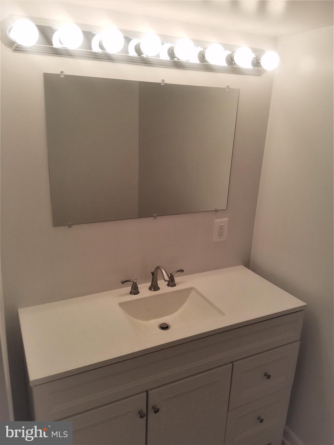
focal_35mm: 26
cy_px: 222
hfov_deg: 53.1
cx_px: 167
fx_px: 334
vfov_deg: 67.3
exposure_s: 1/120
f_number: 1.7
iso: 80
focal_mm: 4.2
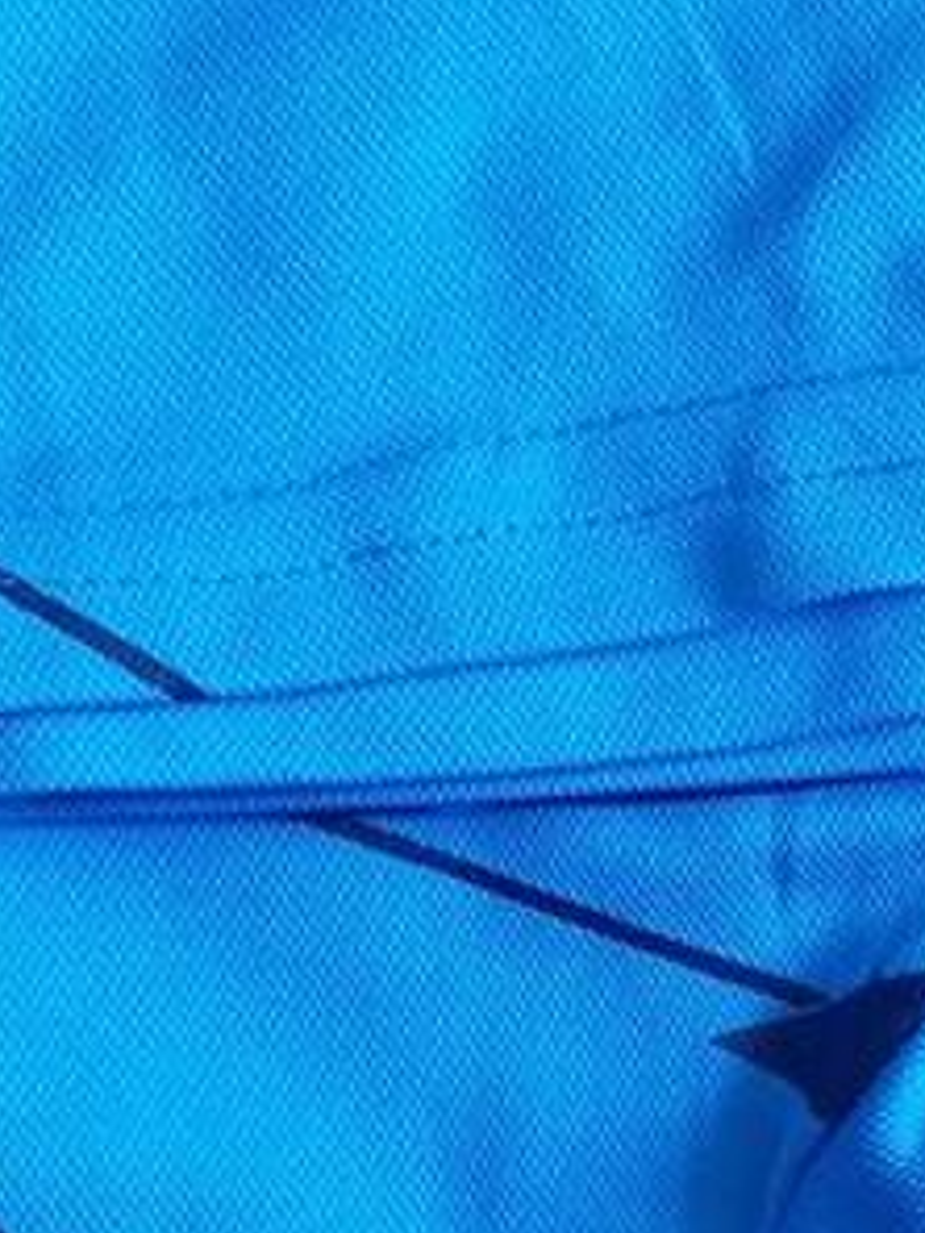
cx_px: 1471
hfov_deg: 12.0
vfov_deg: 16.7
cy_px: 989
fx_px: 4169
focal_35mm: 117
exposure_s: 1/50
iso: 125
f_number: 1.7
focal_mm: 4.2
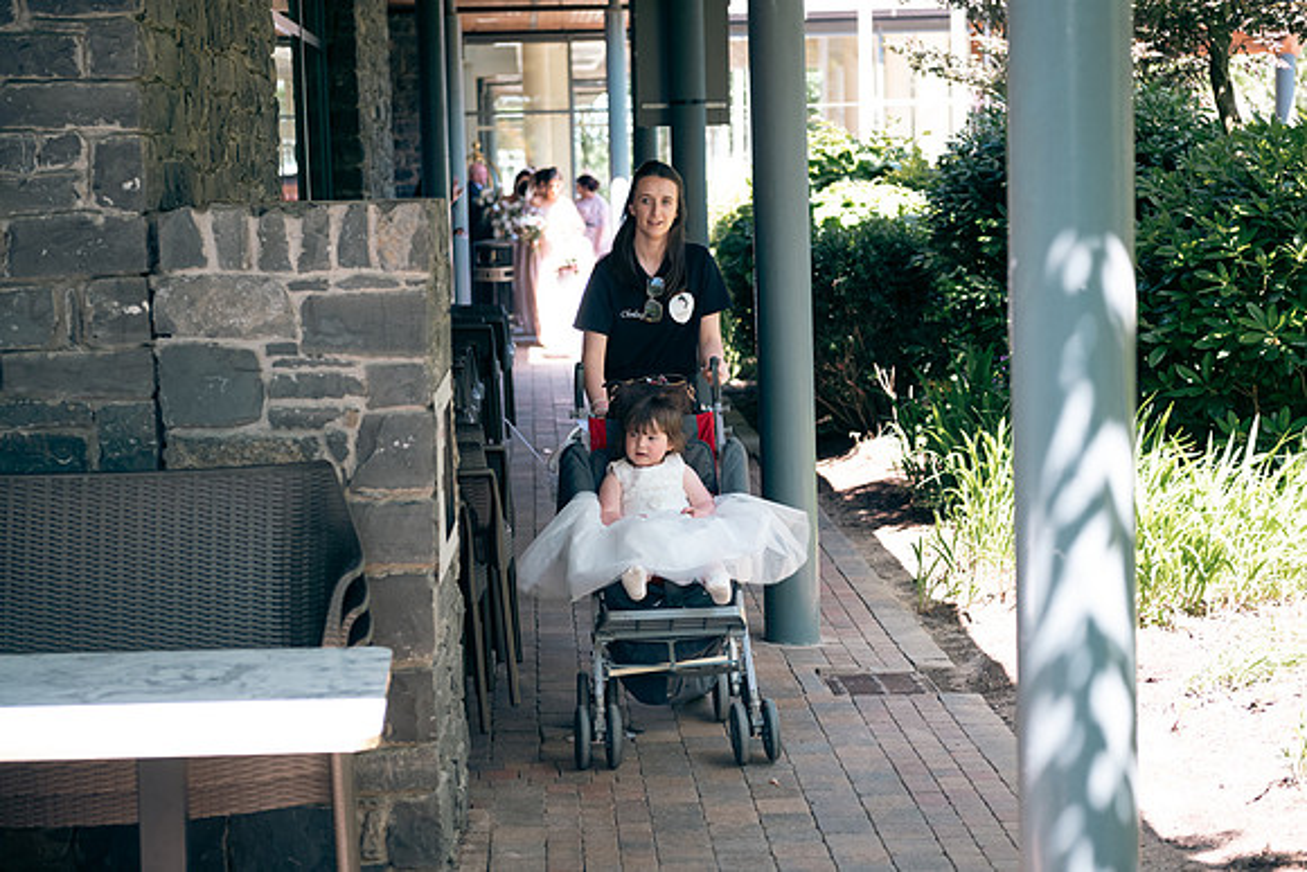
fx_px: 2542
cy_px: 436
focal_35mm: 70
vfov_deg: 19.5
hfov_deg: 28.8
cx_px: 654
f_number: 3.5
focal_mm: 70
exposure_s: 1/200
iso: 250
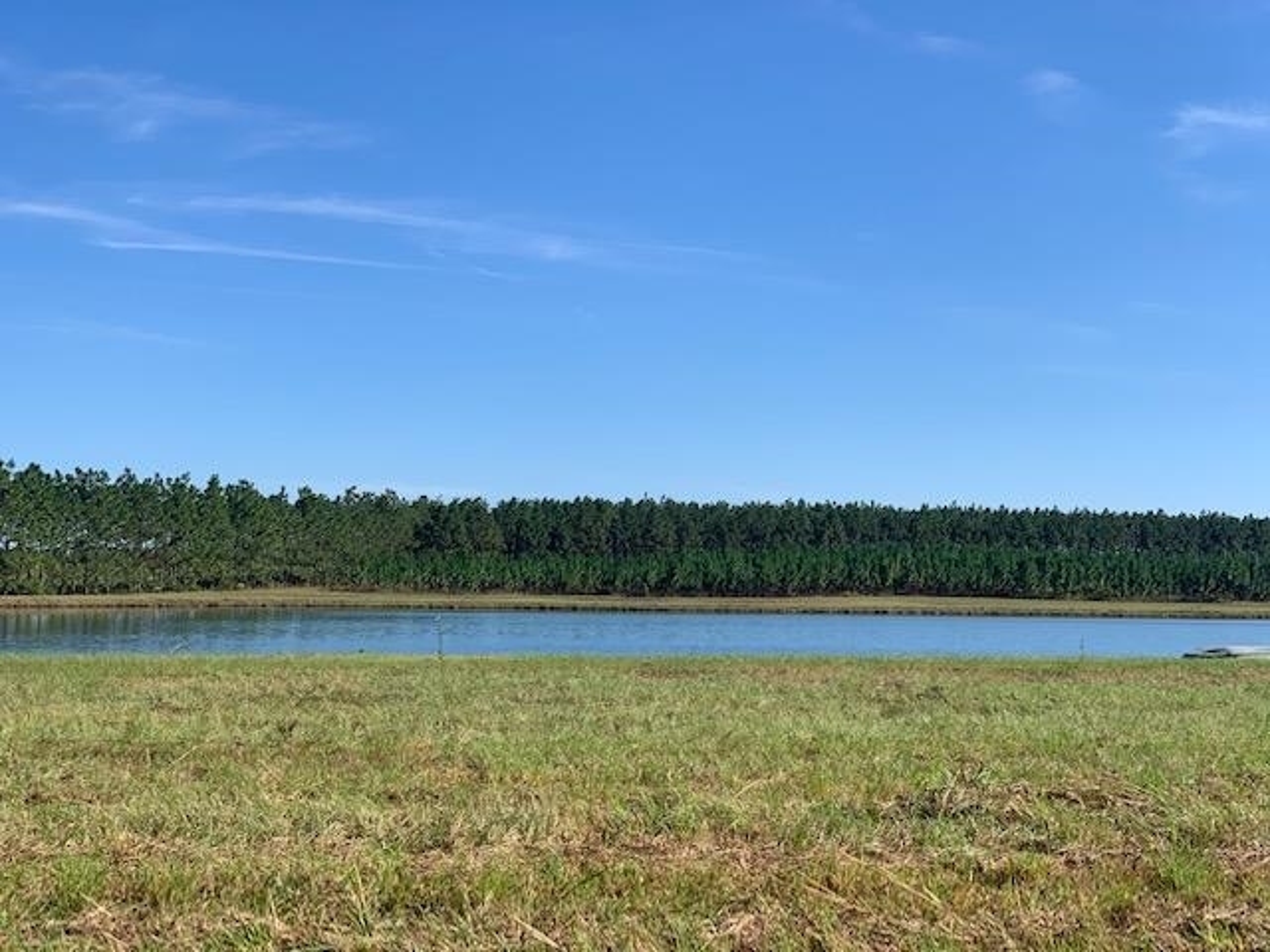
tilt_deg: +4.3
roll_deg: -2.1
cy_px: 476
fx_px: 1908
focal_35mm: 52
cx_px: 635
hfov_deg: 36.8
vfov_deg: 28.0
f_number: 2.4
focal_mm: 6
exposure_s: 1/1370
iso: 16
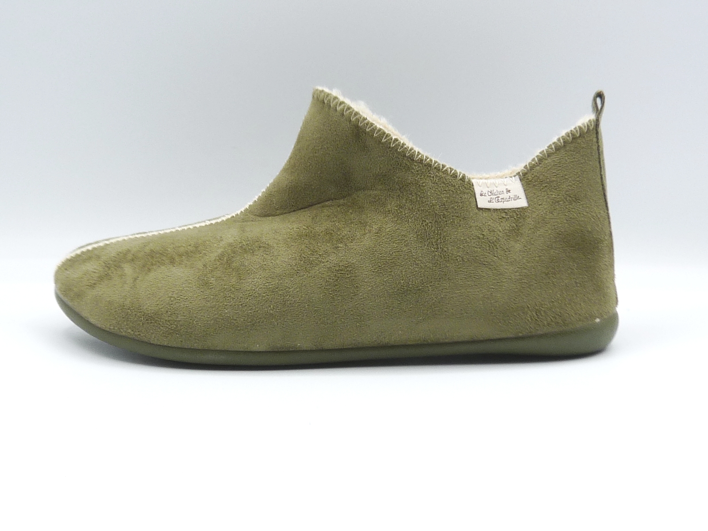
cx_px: 354
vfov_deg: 29.1
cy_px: 266
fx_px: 1023
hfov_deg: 38.2
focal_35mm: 50
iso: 100
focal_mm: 4.9
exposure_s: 1/200
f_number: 4
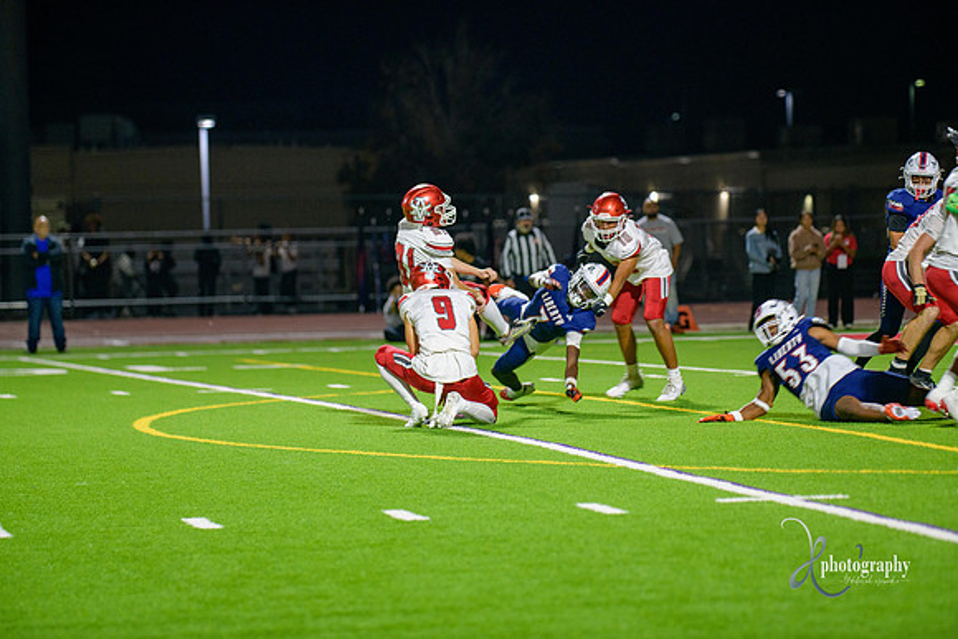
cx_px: 479
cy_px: 320
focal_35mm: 170
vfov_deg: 8.1
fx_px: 4525
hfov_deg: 12.1
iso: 2000
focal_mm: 170
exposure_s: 1/250
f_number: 2.8
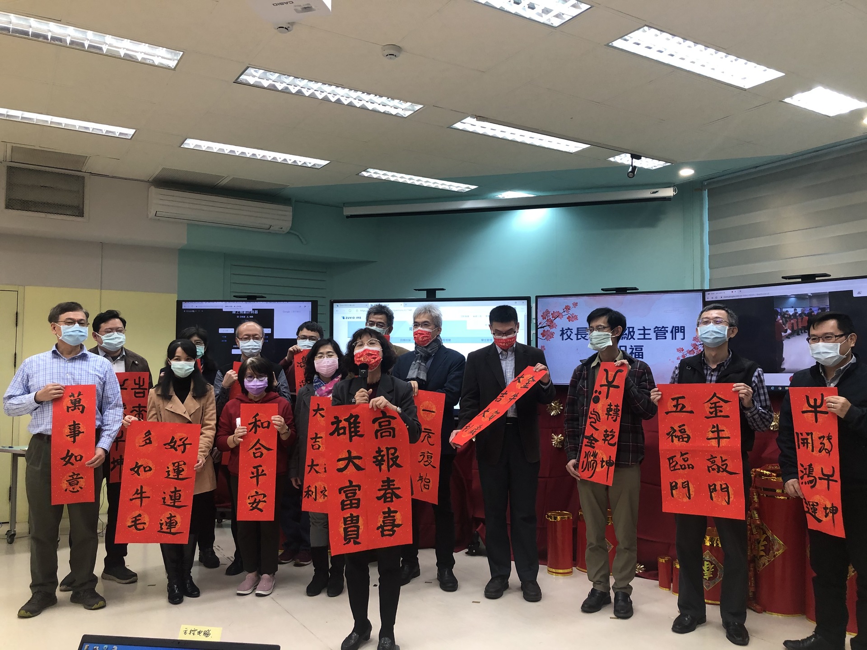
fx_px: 701
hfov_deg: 63.4
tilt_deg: +3.7
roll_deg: +0.4
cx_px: 434
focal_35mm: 28
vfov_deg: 49.7
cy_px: 325
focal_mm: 3.99
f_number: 1.8
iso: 32
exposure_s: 1/30
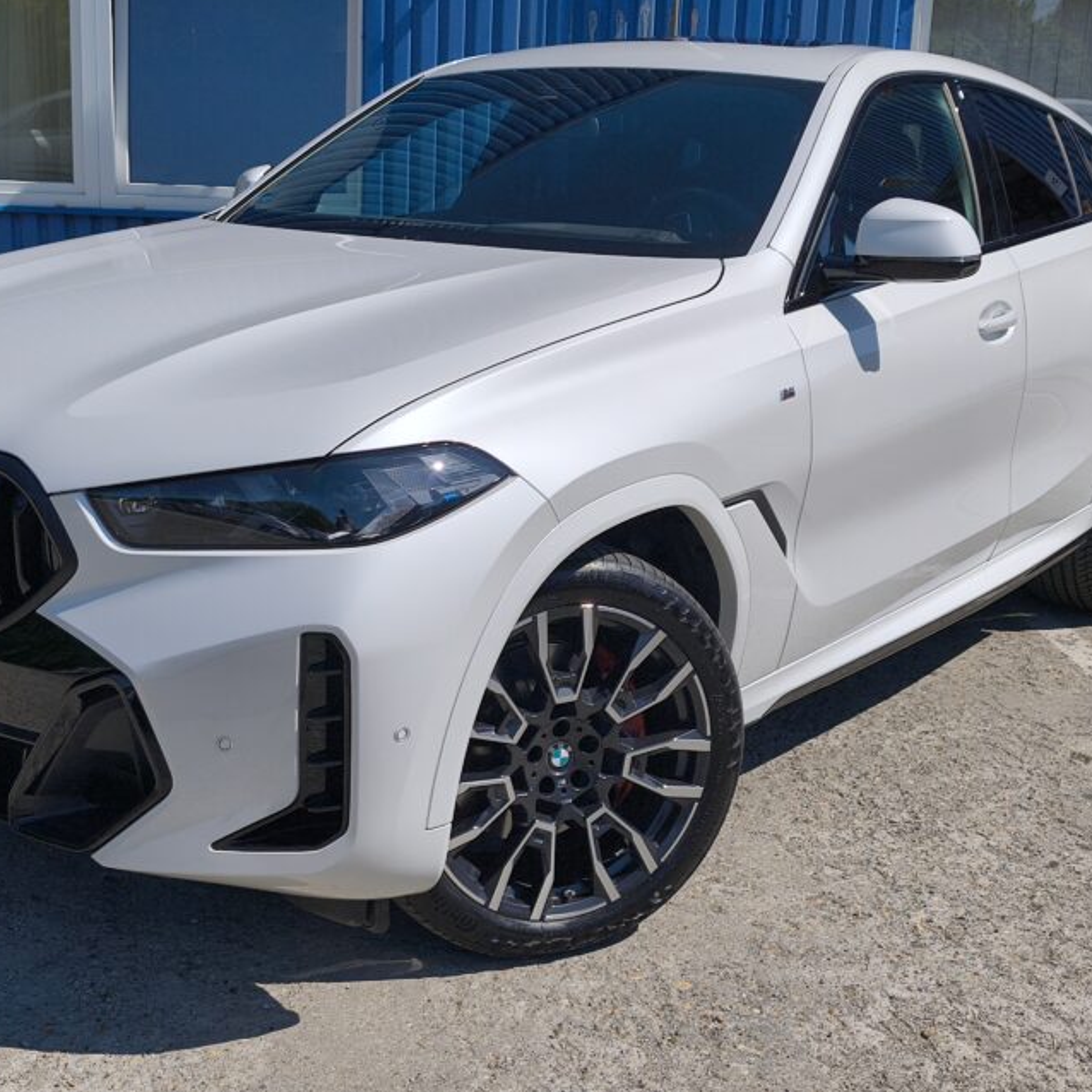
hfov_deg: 38.2
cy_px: 515
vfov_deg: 38.3
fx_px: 1570
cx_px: 445
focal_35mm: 44
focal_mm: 6.57
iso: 50
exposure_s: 1/6658
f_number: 1.6
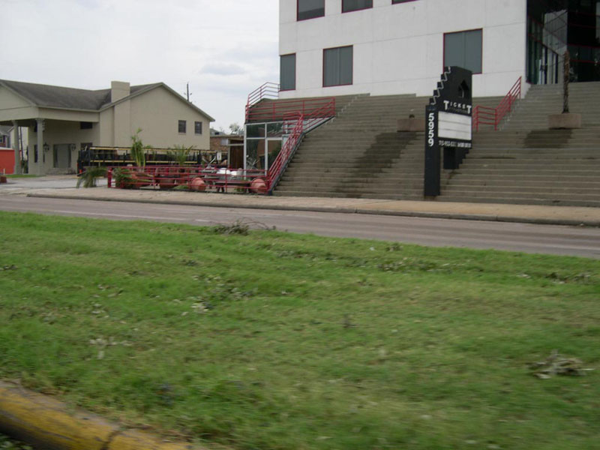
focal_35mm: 38
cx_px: 300
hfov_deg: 49.0
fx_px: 659
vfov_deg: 37.7
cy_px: 225
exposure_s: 1/222
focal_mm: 8
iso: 100
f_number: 2.8
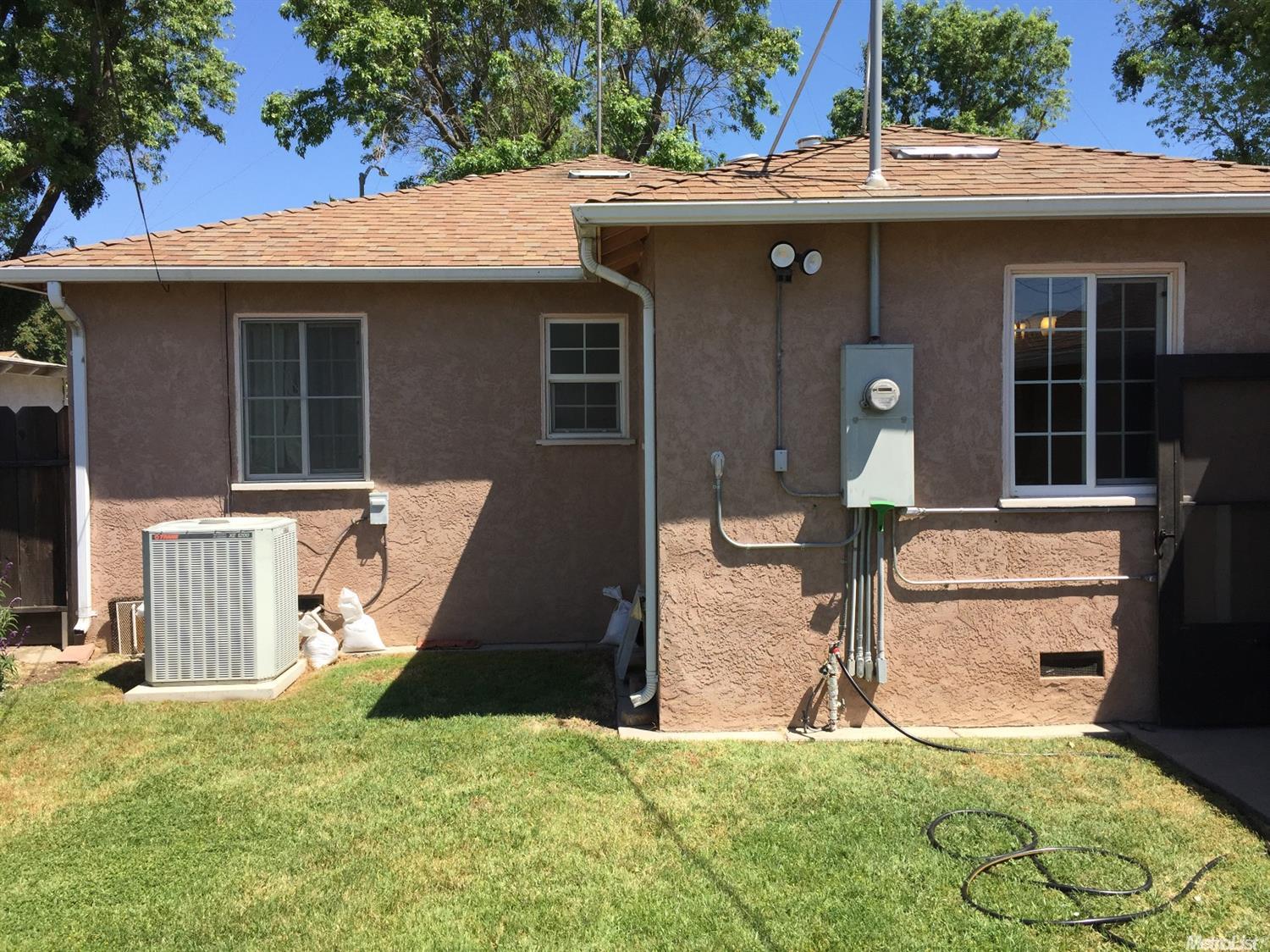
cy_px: 476
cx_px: 635
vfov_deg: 48.2
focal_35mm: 29
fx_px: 1064
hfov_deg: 61.7
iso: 32
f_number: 2.2
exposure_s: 1/1319
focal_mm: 4.15
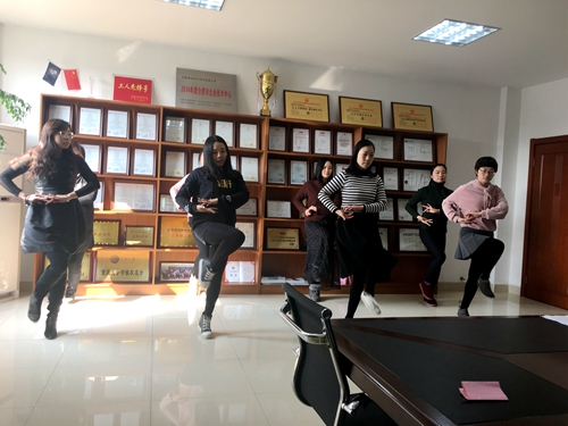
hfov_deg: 61.7
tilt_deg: -1.8
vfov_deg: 48.2
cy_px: 213
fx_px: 476
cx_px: 284
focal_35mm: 29
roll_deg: -3.1
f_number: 2.2
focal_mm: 4.15
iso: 32
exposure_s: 1/50
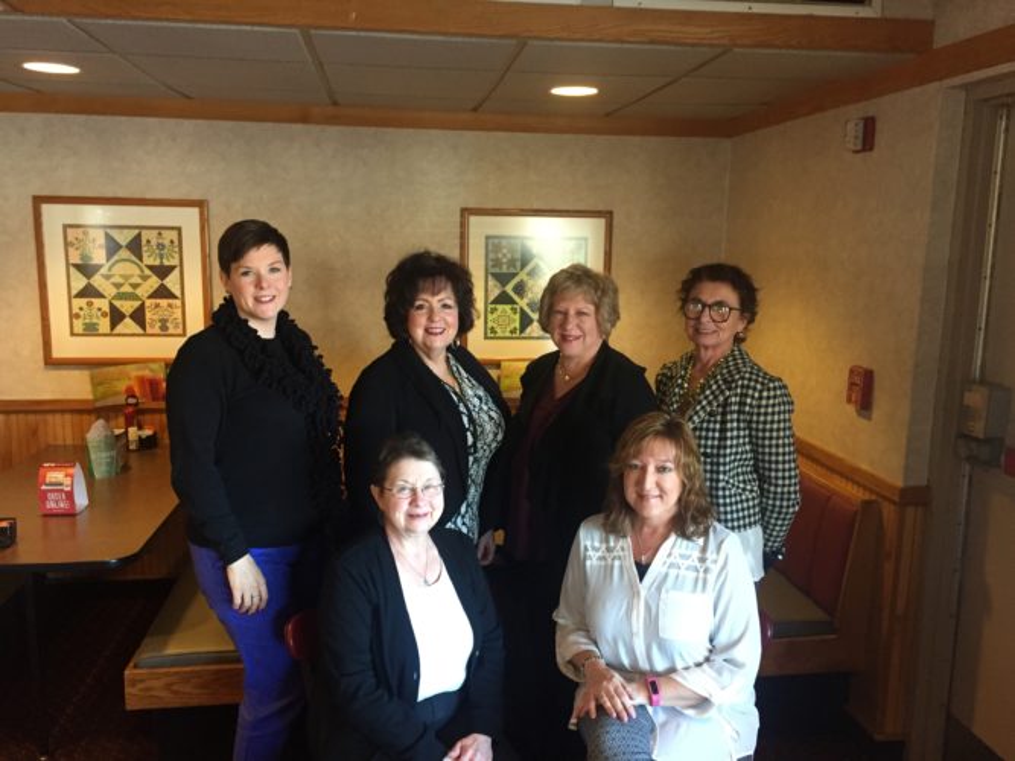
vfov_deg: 48.2
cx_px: 508
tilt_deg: -8.6
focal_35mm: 29
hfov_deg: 61.7
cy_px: 380
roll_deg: -1.0
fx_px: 850
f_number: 2.2
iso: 160
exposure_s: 1/30
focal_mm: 4.15
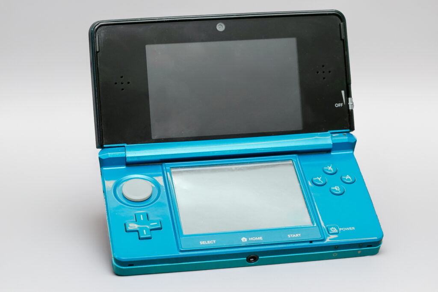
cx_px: 219
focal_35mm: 77
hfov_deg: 26.3
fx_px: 937
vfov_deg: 17.7
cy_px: 146
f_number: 8
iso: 800
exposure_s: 1/60
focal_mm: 77
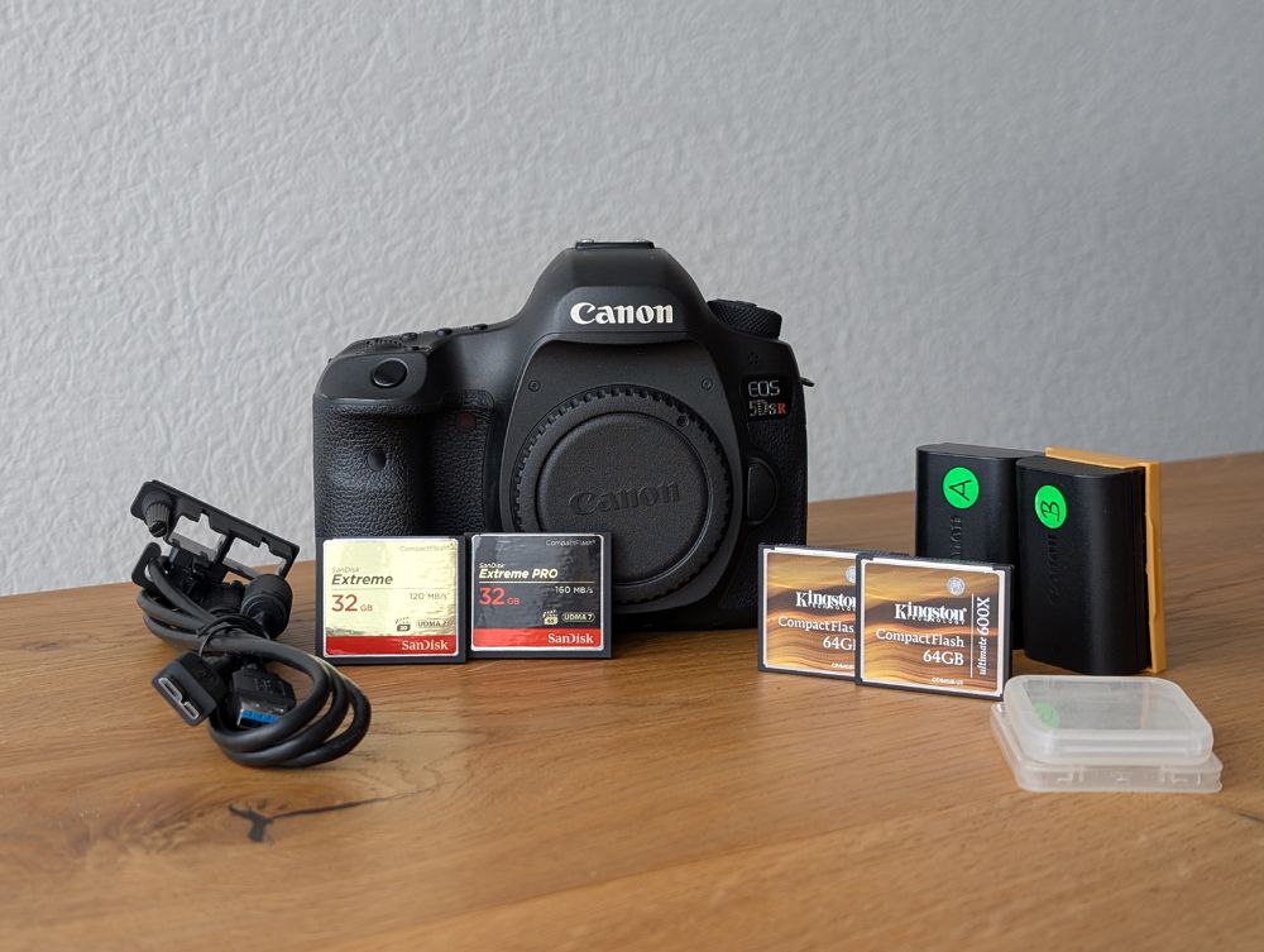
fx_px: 1792
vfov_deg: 29.7
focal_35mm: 49
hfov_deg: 38.9
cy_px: 476
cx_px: 632
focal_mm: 6.9
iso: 18
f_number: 1.68
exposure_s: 1/37.9
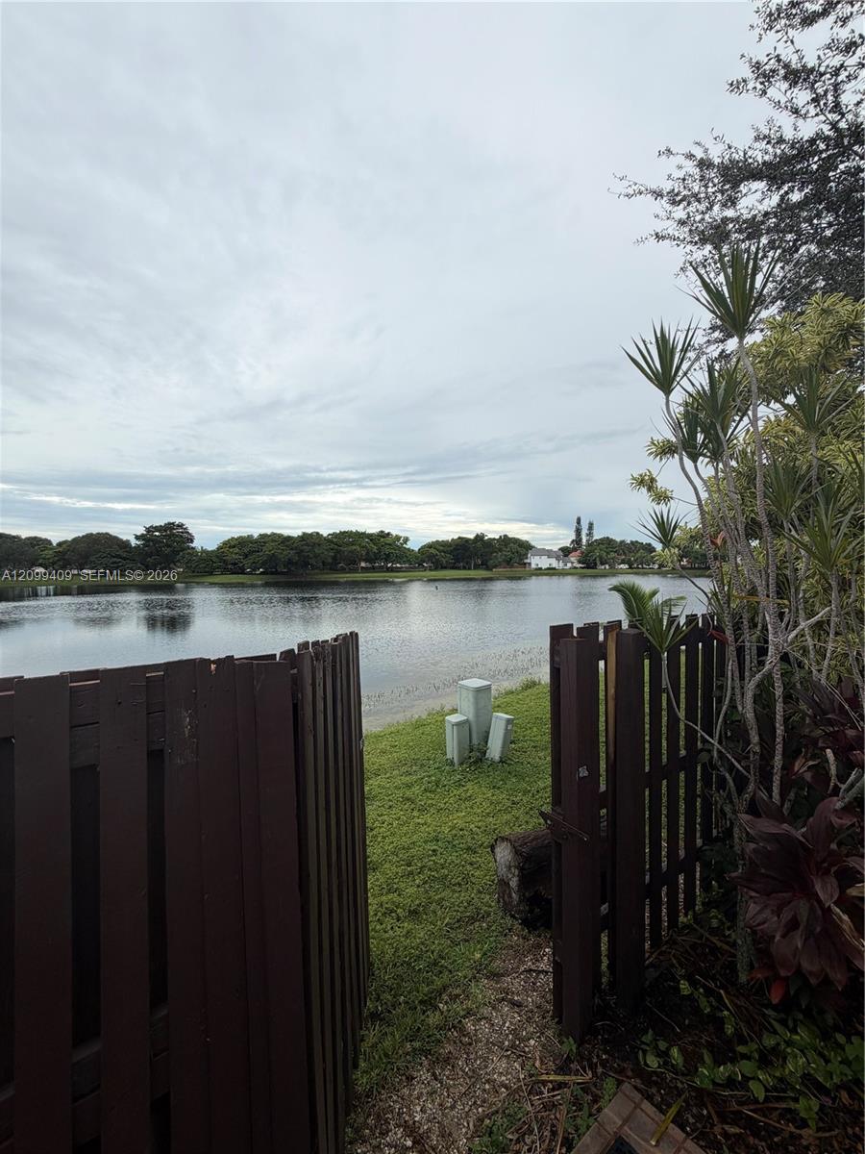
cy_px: 577
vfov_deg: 102.1
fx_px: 466
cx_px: 432
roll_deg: +1.7
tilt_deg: -0.7
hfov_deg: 85.7
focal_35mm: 14
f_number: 2.2
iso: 20
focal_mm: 2.22
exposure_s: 1/770
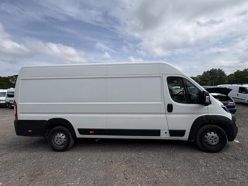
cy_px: 93
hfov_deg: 102.1
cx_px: 124
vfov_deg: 85.7
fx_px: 100
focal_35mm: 14
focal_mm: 2.22
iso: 50
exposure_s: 1/3106
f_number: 2.2
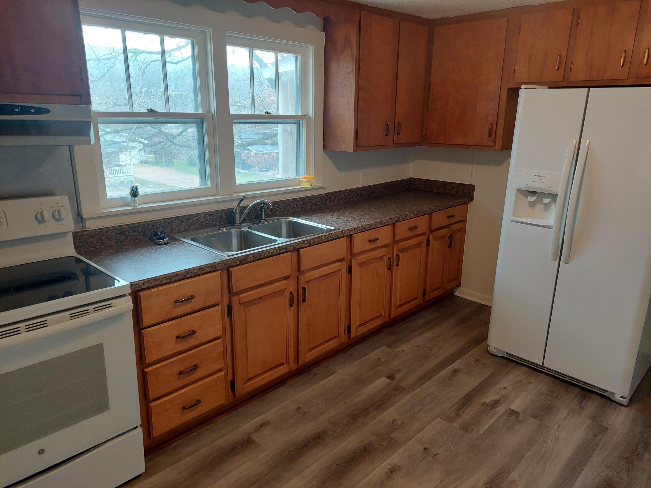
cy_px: 244
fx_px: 451
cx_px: 326
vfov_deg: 56.8
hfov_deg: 71.6
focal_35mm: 24
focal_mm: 5.23
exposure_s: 1/60
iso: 200
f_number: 1.8
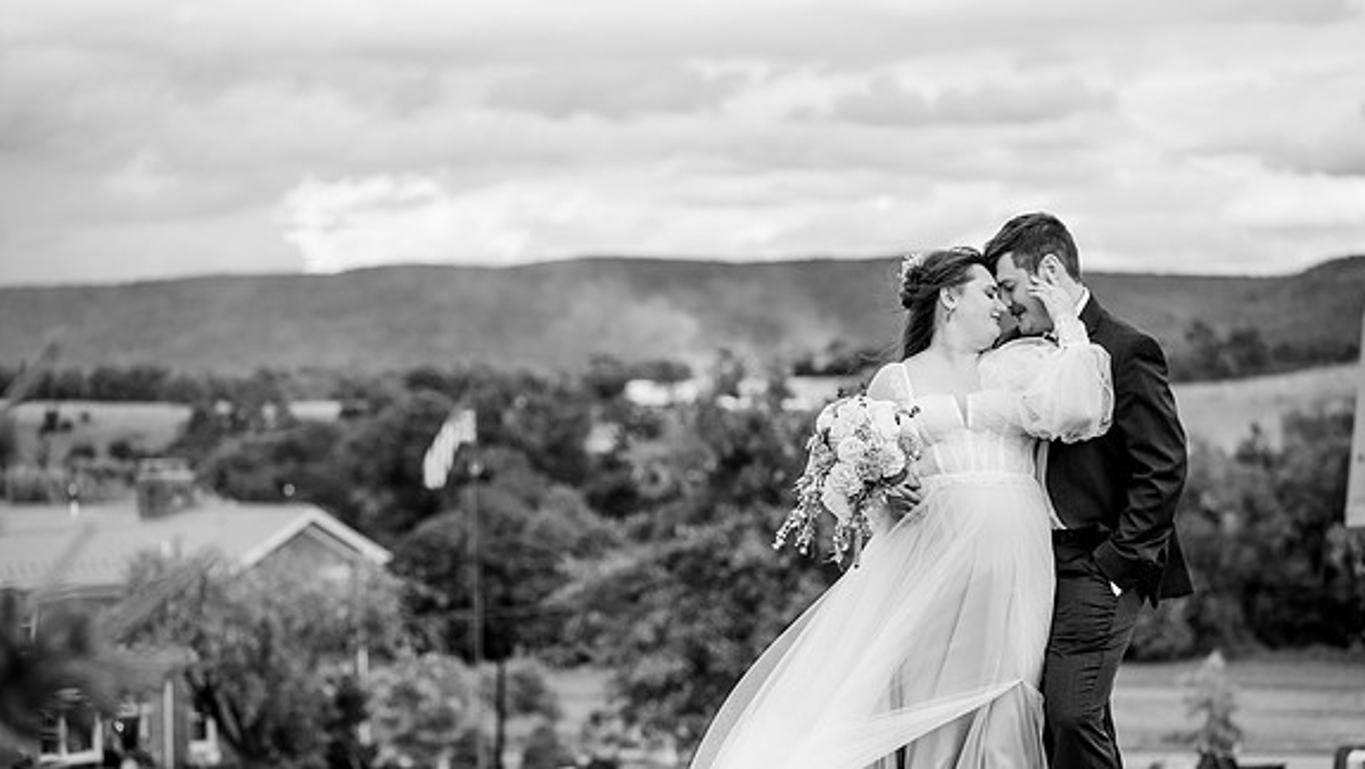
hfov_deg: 23.9
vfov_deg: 13.6
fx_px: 3223
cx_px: 686
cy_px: 450
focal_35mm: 89
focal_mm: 82
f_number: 2.8
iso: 320
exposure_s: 1/2500
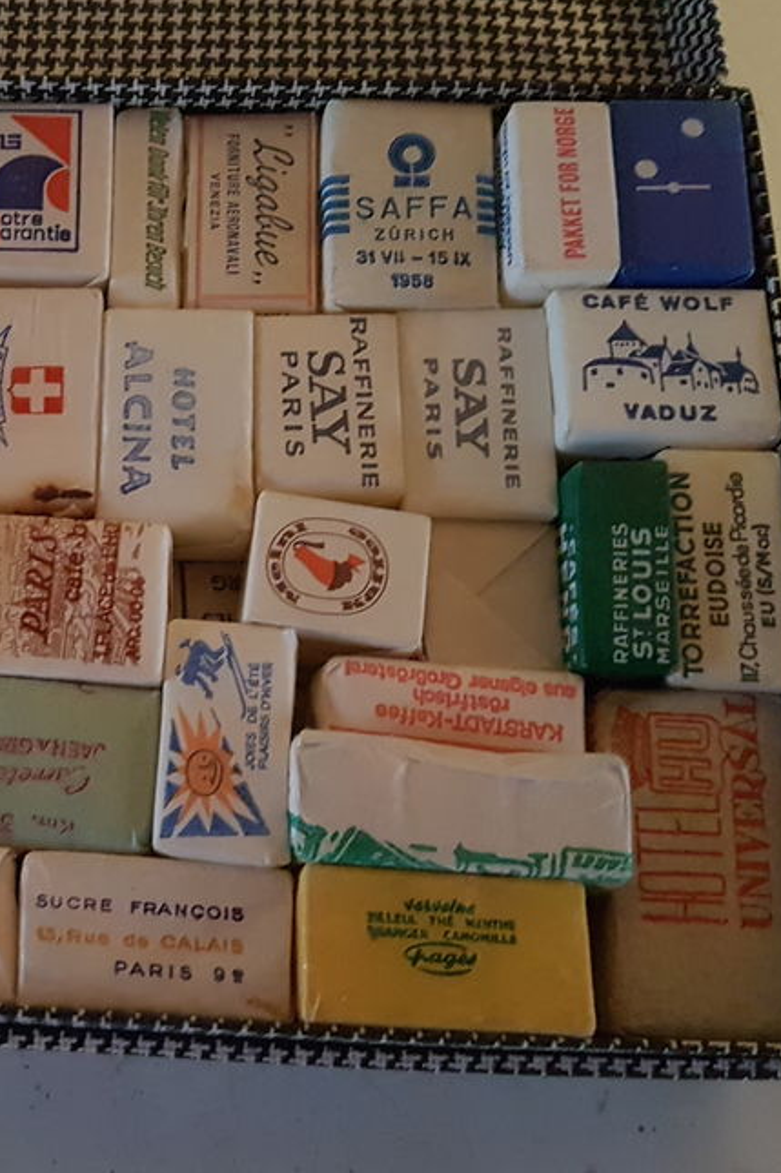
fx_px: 1367
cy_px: 501
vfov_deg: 46.3
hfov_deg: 30.5
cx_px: 80
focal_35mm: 42
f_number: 1.7
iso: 500
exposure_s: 1/10
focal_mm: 4.2
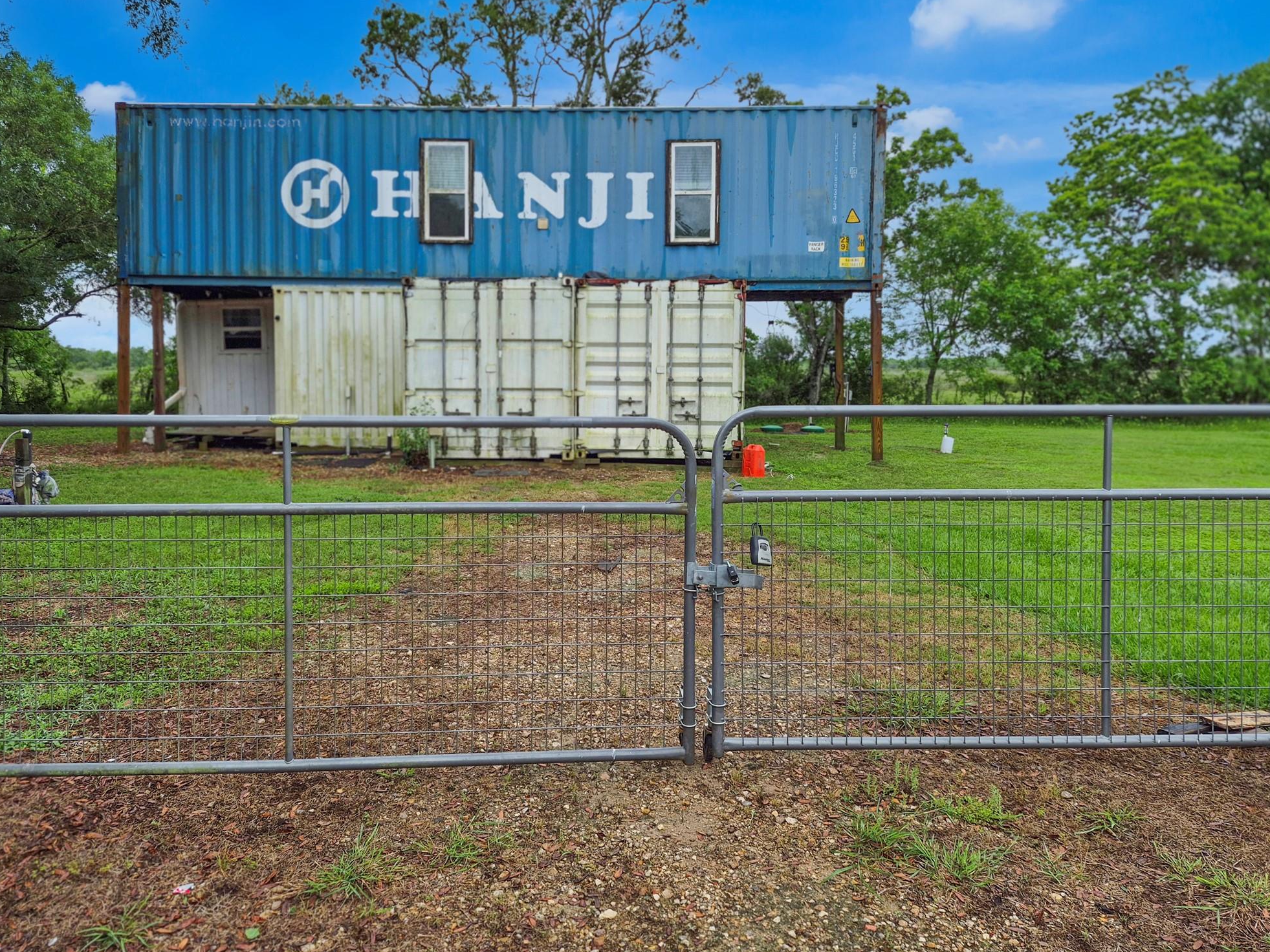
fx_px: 880
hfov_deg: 71.6
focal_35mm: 24
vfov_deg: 56.8
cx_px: 624
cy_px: 463
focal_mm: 5.4
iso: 80
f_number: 1.8
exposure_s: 1/3424
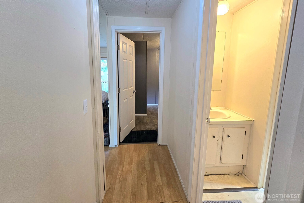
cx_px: 148
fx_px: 118
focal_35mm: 14
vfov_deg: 80.7
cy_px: 87
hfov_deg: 104.2
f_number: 2.2
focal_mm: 2.2
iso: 100
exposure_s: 1/60.2
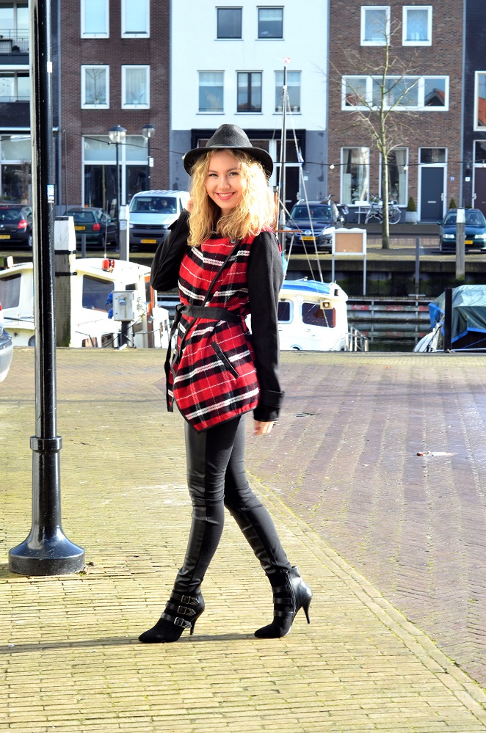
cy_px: 366
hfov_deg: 18.1
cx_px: 243
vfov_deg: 27.0
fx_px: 1525
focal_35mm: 75
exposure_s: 1/80
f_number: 8
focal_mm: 50
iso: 160
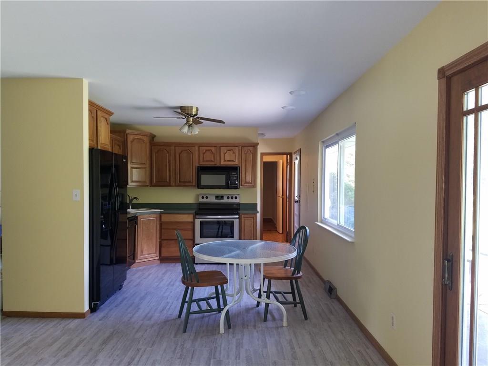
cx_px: 244
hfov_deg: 67.3
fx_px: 367
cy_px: 183
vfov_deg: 53.1
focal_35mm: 26
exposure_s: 1/30
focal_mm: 4.2
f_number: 1.7
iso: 80
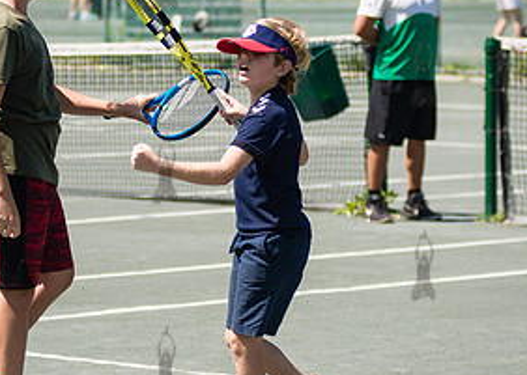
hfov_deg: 8.3
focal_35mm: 243
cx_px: 166
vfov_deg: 5.9
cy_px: 124
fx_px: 3634
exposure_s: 1/1600
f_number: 4
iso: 125
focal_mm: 86
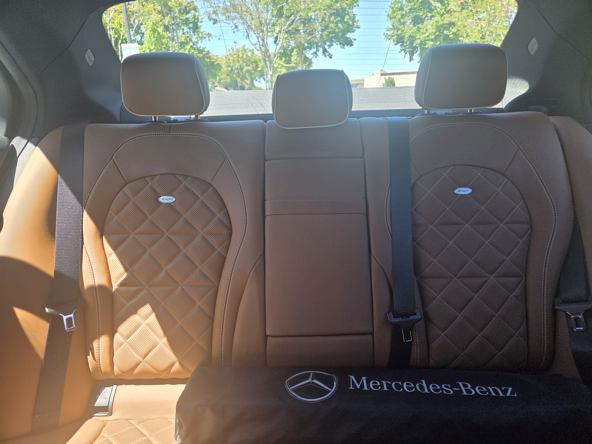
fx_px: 393
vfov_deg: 58.9
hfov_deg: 73.9
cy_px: 222
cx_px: 296
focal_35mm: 23
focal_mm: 5.4
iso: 40
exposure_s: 1/180
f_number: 1.8
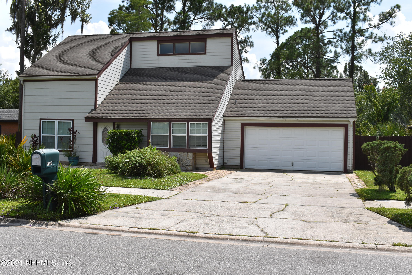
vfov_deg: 34.2
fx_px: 446
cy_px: 138
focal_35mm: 39
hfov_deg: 49.6
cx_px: 206
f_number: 11
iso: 100
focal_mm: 26
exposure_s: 1/200
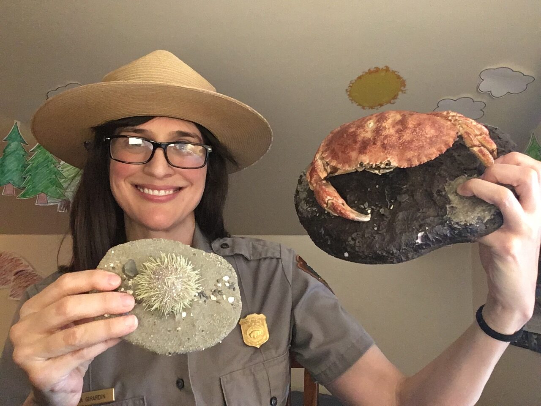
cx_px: 270
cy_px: 203
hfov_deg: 58.4
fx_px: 484
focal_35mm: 31
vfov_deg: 45.4
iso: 400
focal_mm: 2.15
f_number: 2.4
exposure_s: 1/19
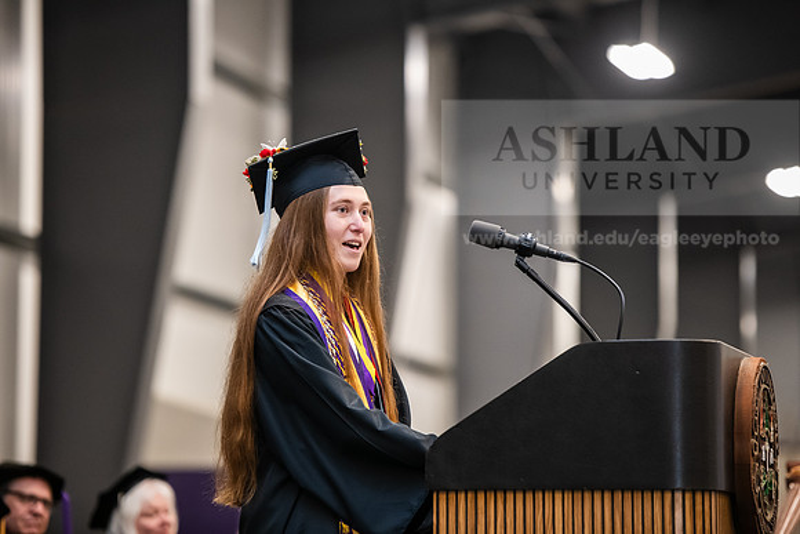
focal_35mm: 160
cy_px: 267
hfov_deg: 12.8
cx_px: 400
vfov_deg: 8.6
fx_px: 3556
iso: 3200
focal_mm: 160
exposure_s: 1/200
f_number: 3.2
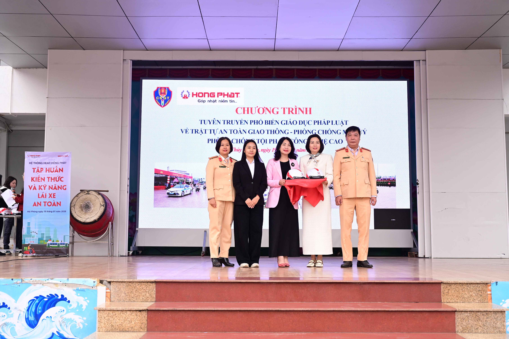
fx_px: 622
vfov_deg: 30.5
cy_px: 170
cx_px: 254
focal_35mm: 44
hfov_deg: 44.5
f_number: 4
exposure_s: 1/160
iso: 400
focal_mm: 44
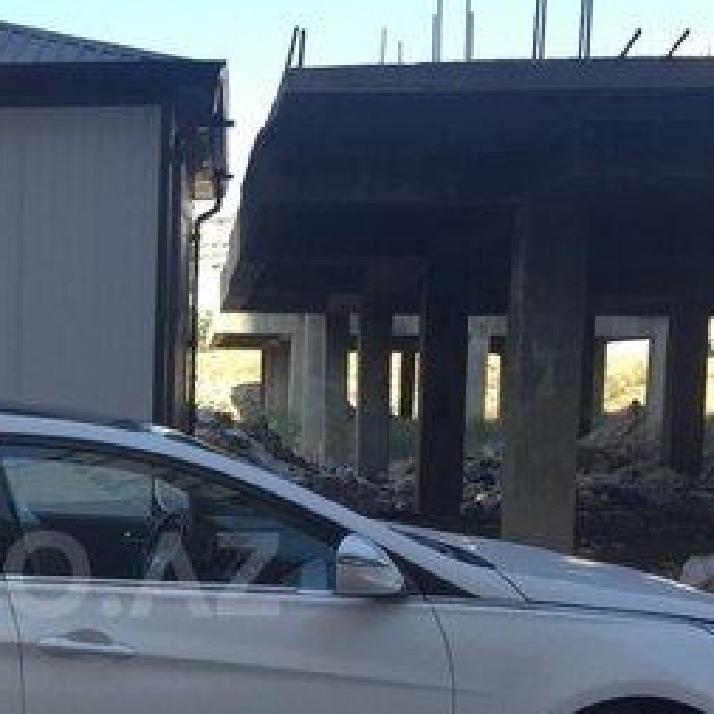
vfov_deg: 25.3
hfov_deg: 24.5
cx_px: -8
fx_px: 1564
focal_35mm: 67
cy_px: 574
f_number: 2.2
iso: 32
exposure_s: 1/488
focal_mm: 4.15
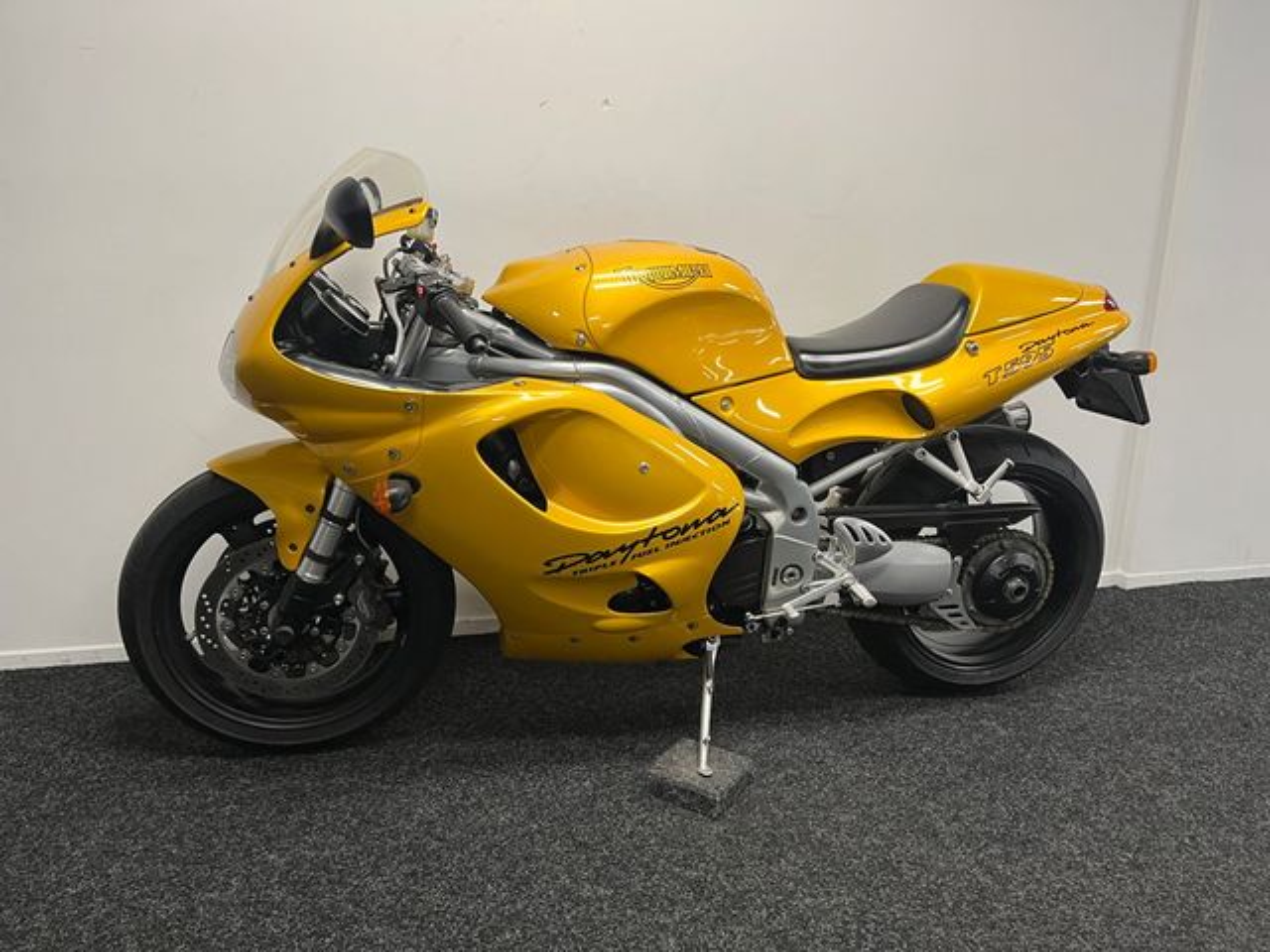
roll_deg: -1.6
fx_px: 954
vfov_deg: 53.1
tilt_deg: -14.3
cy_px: 476
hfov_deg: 67.3
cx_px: 635
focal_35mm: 26
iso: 80
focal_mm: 5.1
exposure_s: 1/50
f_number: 1.6
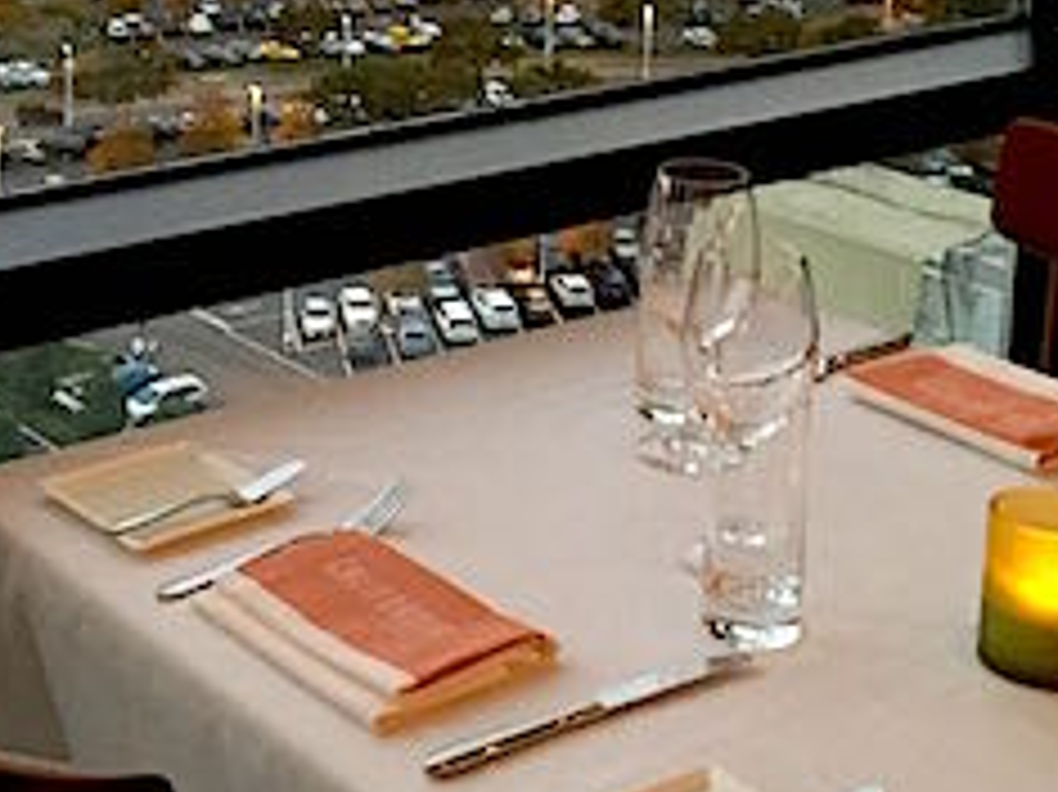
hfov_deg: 26.2
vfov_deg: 19.3
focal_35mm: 74
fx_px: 2261
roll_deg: -0.2
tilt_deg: -10.3
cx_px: 351
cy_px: -14
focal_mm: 4.15
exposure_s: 1/24
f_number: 2.2
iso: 250
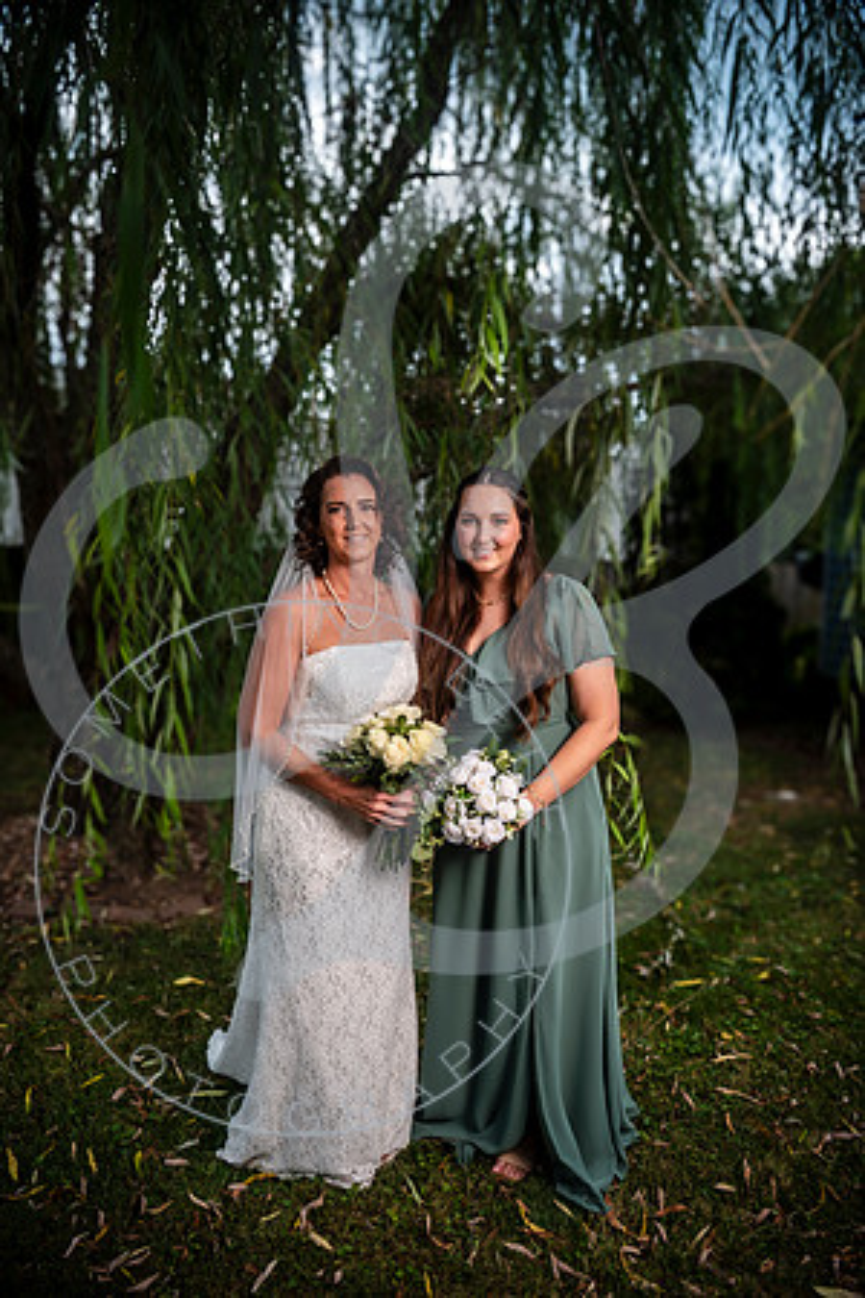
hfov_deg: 53.1
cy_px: 649
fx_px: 865
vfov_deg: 73.7
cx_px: 432
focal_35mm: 24
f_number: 2.8
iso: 100
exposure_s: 1/400
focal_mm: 24
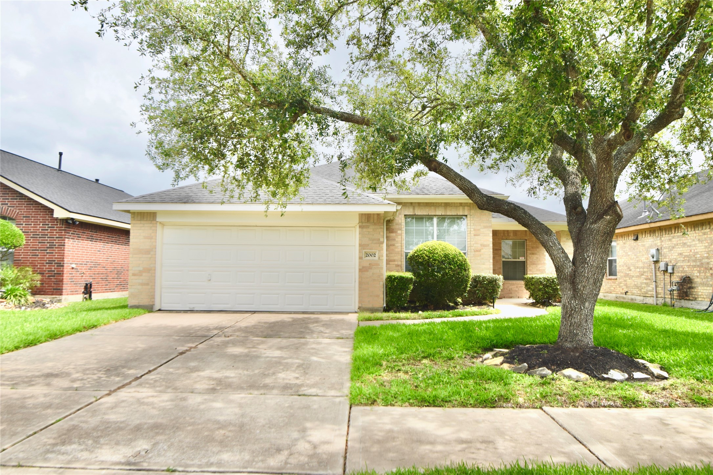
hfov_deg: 73.7
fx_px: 475
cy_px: 238
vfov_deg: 53.1
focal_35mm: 24
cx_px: 356
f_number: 10
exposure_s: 1/200
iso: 100
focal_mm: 16
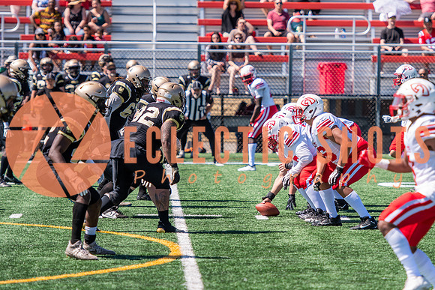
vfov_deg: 4.8
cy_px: 145
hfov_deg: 7.2
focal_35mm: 284
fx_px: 3433
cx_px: 275
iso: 160
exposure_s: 1/2000
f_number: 2.8
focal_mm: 150
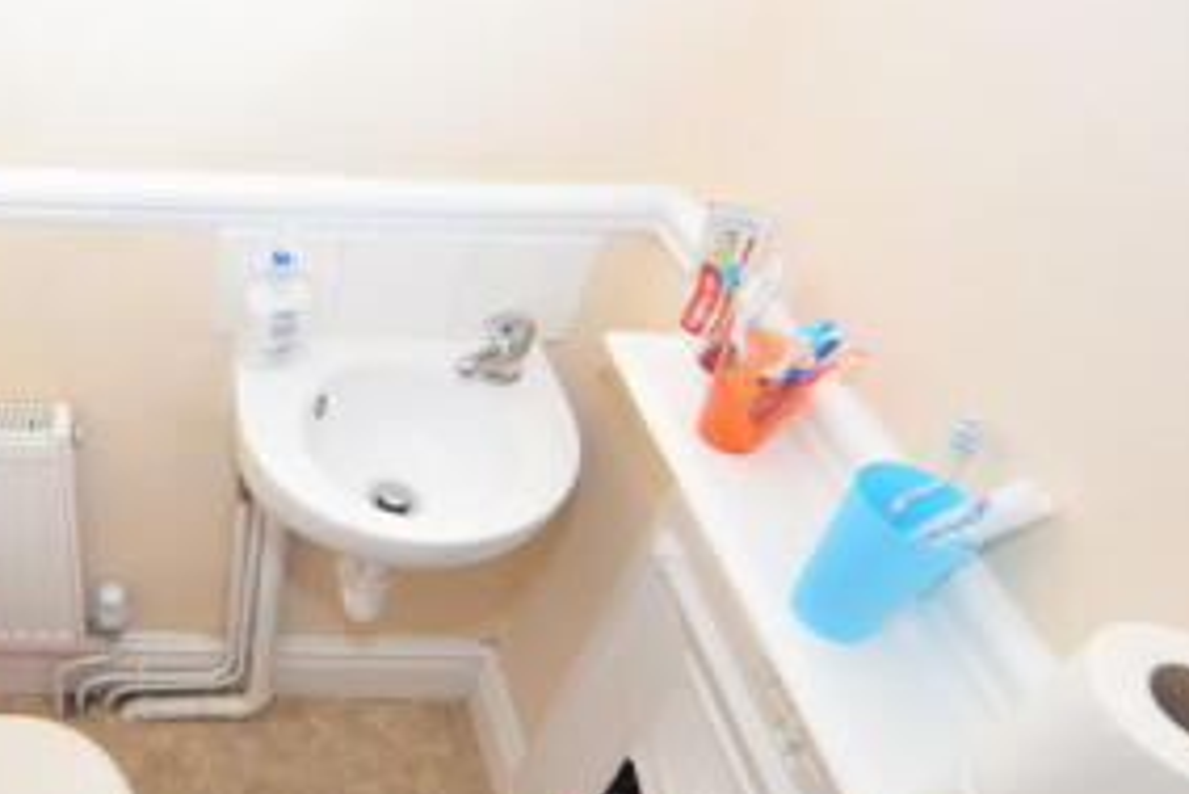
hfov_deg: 40.9
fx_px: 1492
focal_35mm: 45
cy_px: 363
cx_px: 174
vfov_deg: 29.8
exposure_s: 1/100
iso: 560
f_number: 5
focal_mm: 13
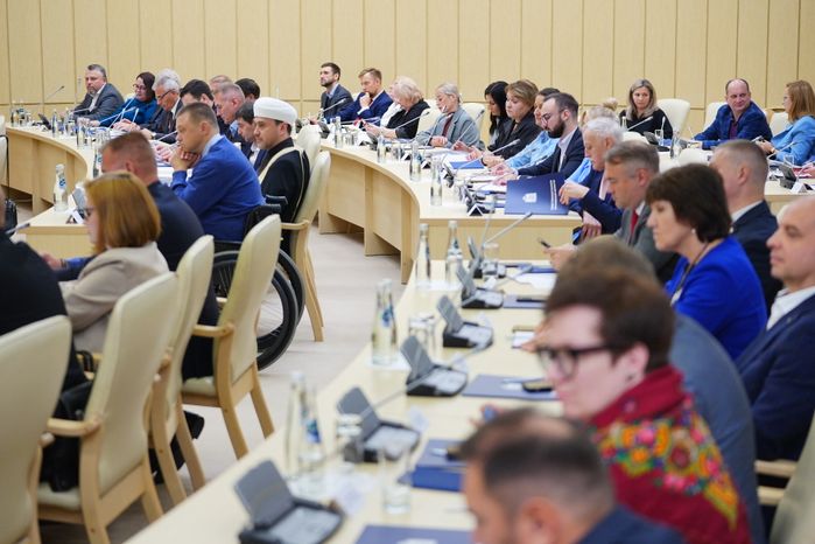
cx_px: 408
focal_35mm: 70
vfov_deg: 19.5
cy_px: 272
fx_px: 1585
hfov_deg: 28.8
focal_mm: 70
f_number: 2.8
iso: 2000
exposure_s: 1/320
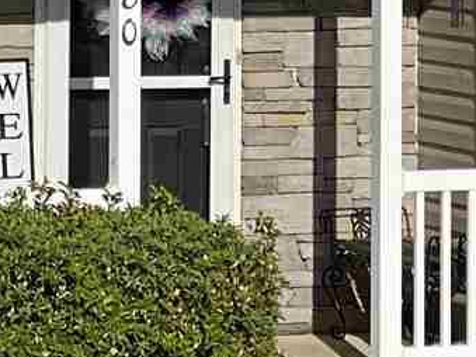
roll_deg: +0.1
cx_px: 211
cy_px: -409
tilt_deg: +3.9
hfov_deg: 6.3
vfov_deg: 4.6
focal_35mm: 314
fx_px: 4316
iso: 20
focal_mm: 6
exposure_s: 1/2817
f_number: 2
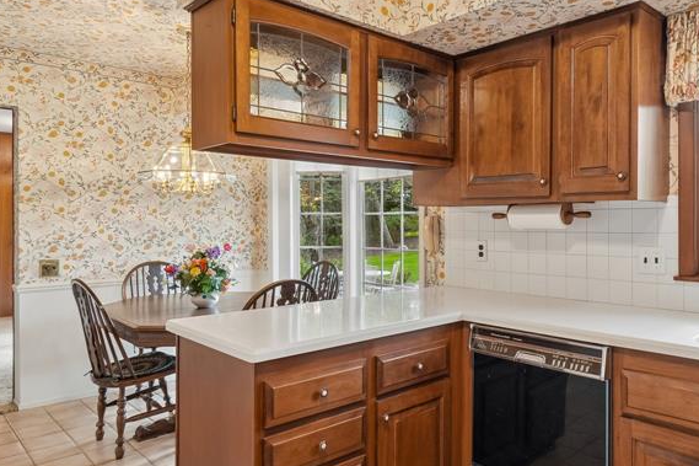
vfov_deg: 47.9
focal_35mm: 27
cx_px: 418
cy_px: 226
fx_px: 524
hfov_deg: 66.8
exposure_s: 1/15
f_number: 8
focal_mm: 10
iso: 400
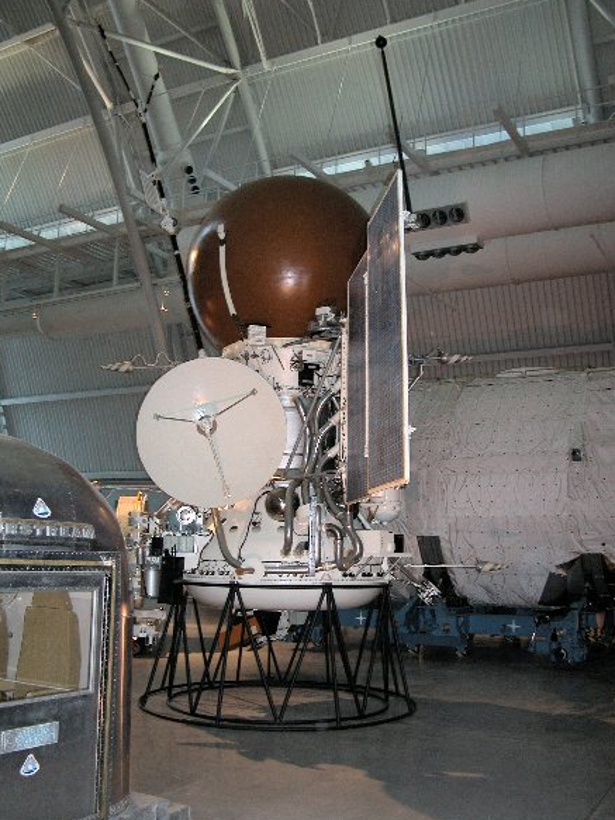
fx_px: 853
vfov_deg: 51.4
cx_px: 304
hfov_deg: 39.6
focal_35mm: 36
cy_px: 405
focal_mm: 9
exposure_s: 1/60
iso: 200
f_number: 2.8
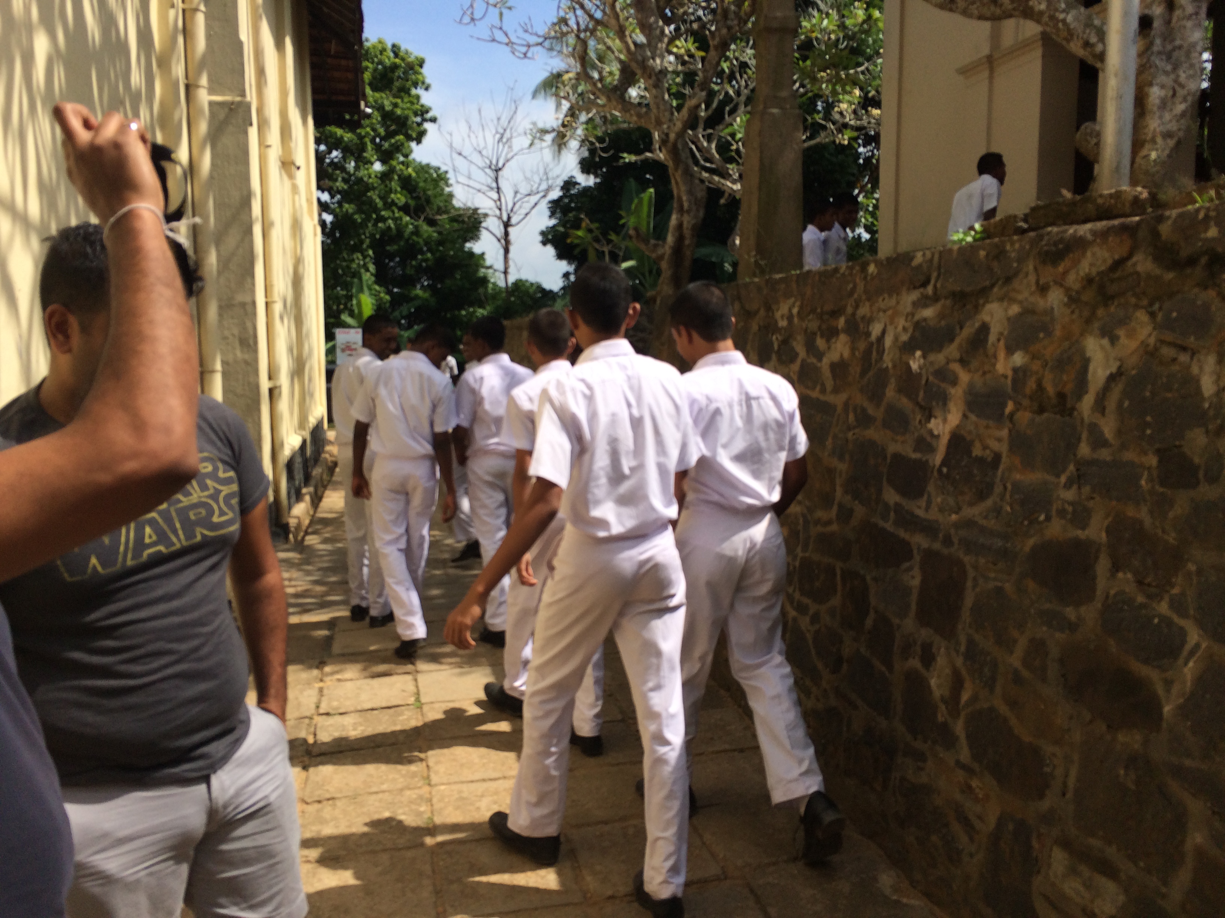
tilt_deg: -6.3
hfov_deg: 61.7
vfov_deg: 48.2
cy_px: 459
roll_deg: +1.3
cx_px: 612
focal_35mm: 29
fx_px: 1026
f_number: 2.2
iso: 32
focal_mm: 4.15
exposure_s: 1/2160
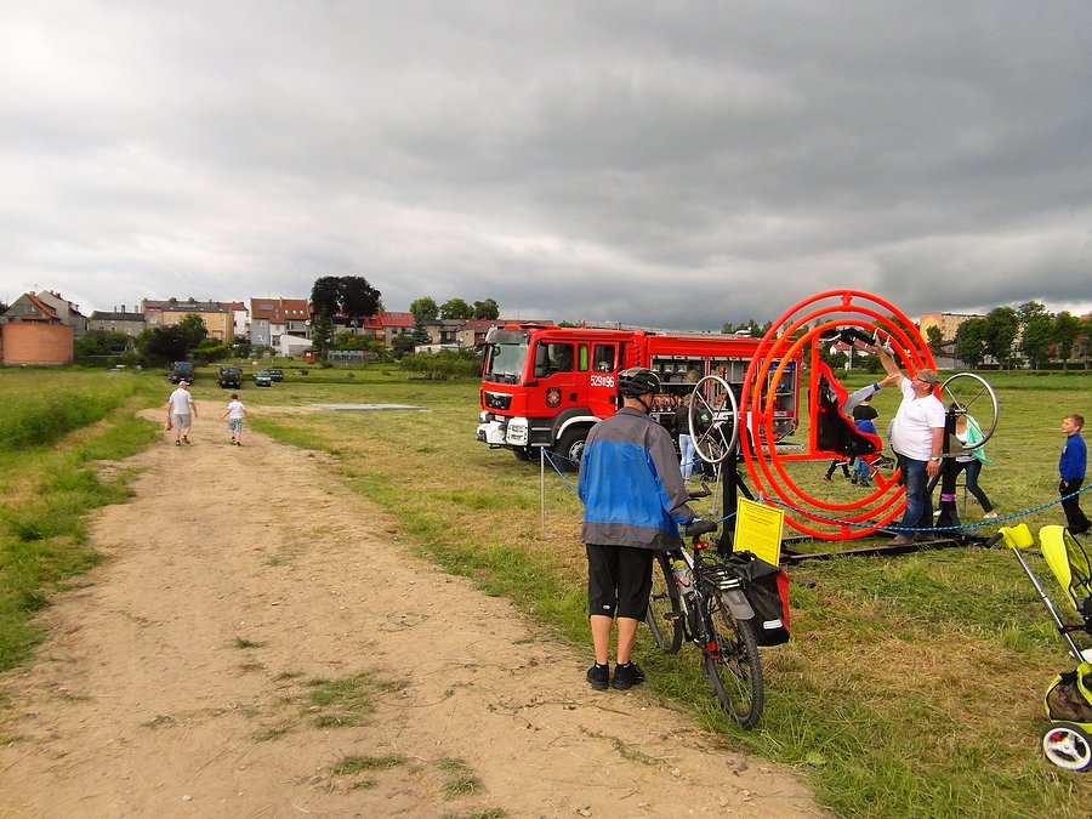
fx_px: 757
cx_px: 546
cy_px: 410
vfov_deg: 56.8
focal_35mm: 24
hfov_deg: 71.6
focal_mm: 4
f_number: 3.2
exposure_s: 1/250
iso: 100
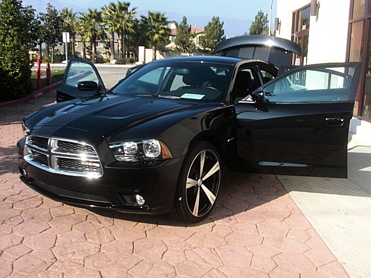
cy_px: 139
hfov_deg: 43.9
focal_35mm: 43
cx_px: 186
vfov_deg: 33.6
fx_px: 461
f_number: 3.1
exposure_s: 1/400
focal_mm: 7.6
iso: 50
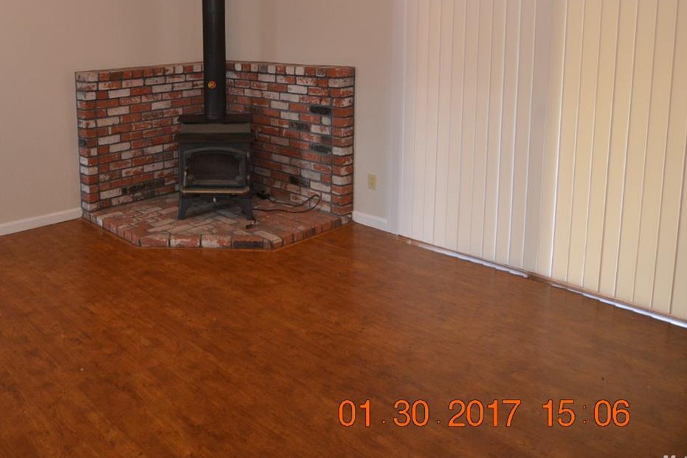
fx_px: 553
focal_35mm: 29
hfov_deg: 60.6
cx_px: 182
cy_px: 101
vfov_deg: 43.2
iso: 500
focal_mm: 12
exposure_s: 1/60
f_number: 4
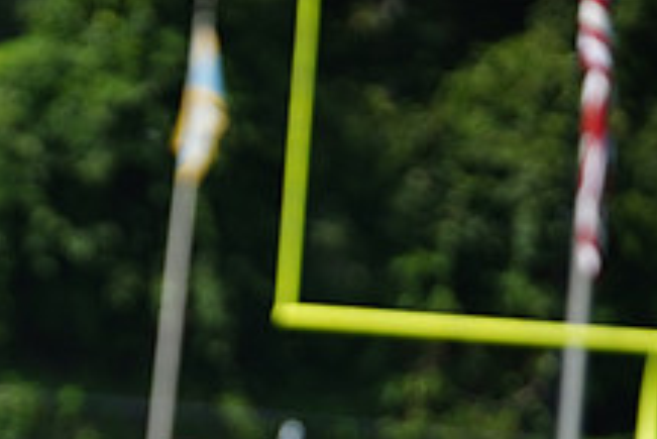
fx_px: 12034
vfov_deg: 2.1
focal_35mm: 659
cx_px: -76
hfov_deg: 3.1
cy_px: 483
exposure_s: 1/4000
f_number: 2.8
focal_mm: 247
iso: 400
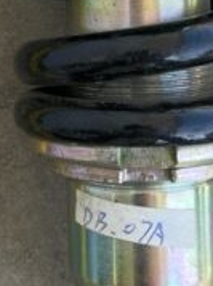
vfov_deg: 15.5
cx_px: 34
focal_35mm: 117
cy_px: -148
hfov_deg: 12.6
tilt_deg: -83.7
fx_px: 962
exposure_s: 1/266
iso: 32
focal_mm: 5.1
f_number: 1.6
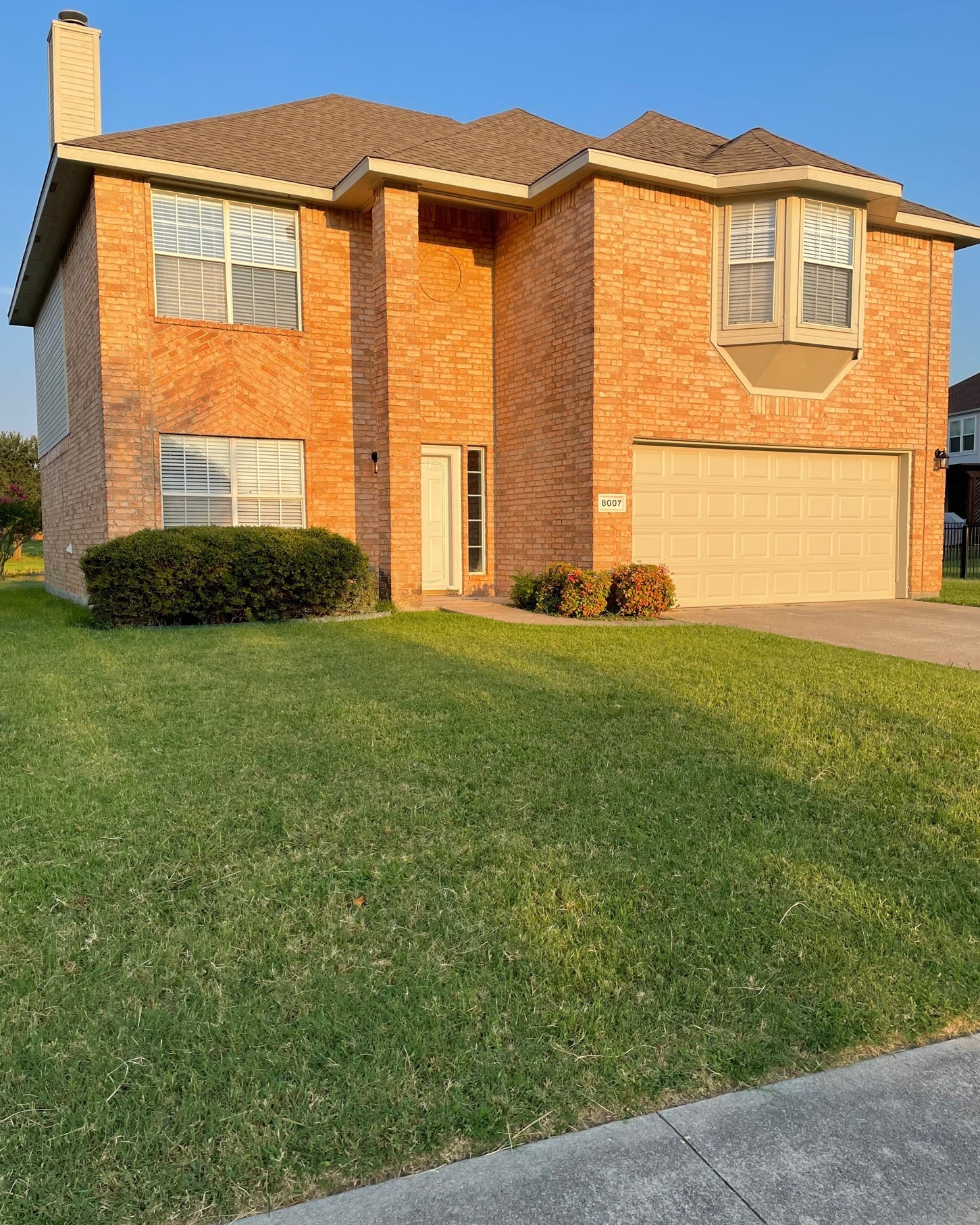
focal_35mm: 28
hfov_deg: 51.5
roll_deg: -0.9
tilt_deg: -4.8
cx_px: 495
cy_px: 624
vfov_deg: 62.2
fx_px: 1015
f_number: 1.6
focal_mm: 4.2
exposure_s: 1/1319
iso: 32
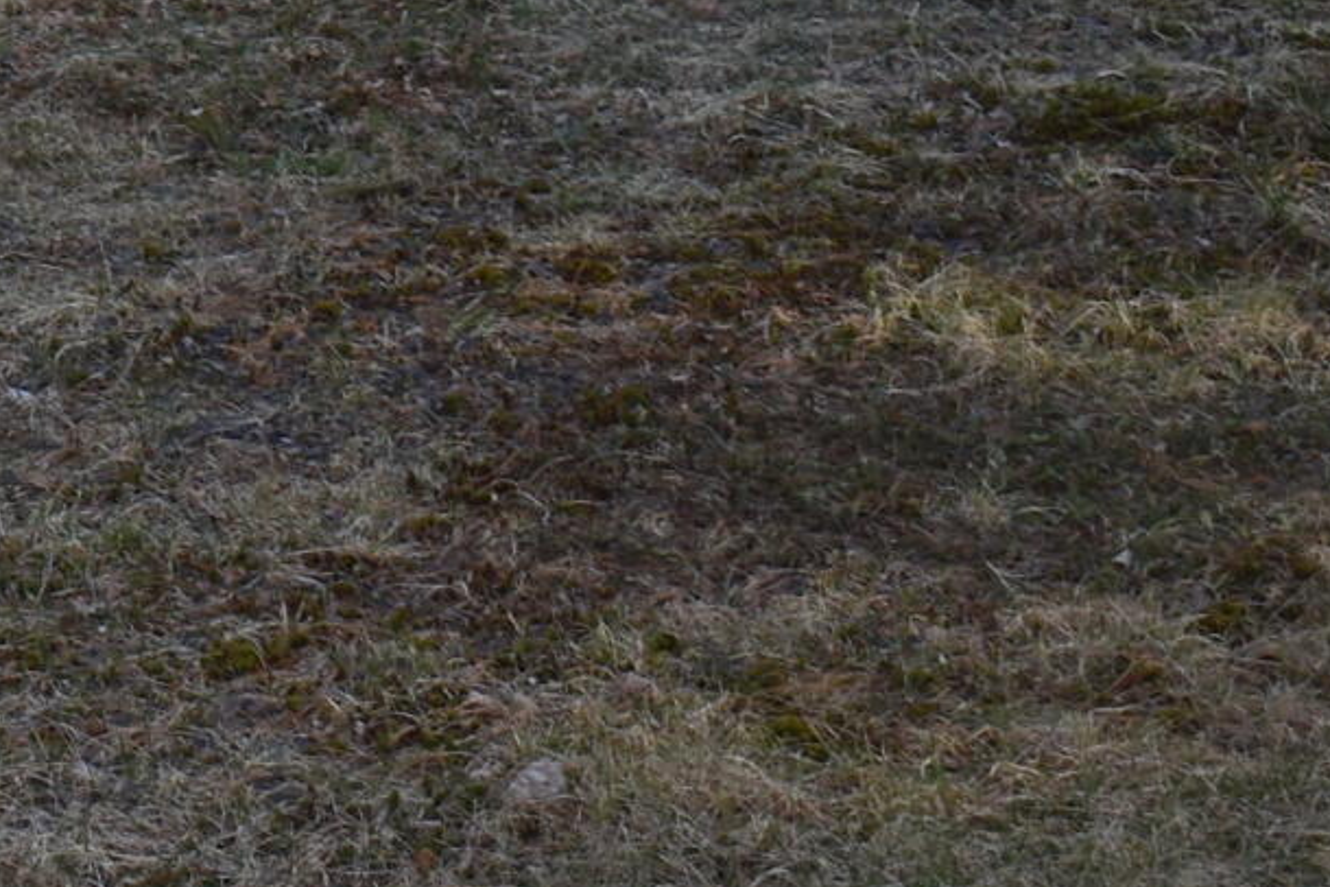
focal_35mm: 207
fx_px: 7647
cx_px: -1308
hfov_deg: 9.3
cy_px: -548
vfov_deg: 6.5
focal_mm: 28
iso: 100
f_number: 5
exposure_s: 1/200
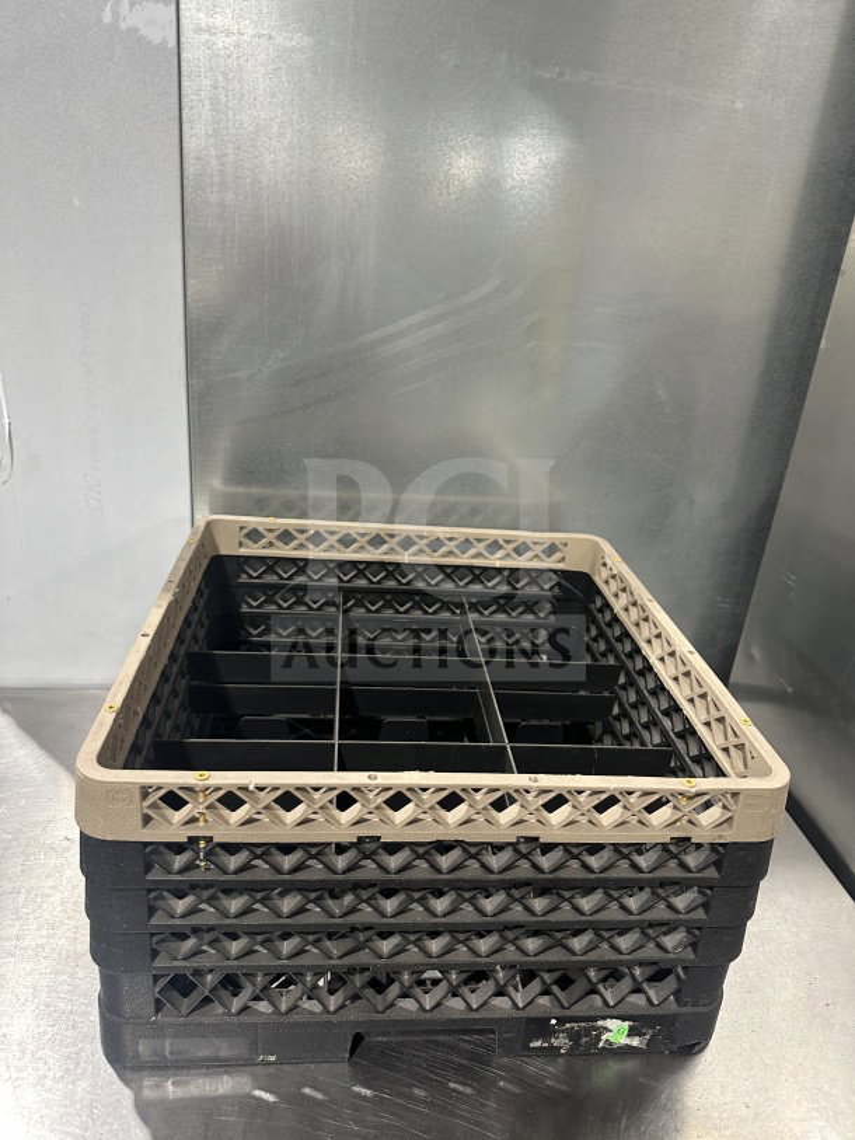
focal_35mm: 24
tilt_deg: -21.8
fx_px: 790
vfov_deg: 71.6
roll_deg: -5.1
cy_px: 570
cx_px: 428
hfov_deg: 56.8
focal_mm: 6.86
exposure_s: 1/63
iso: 250
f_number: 1.78
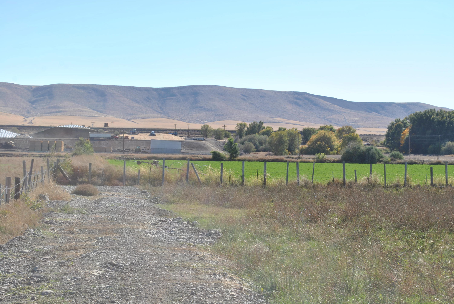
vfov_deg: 16.6
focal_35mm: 82
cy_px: 152
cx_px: 227
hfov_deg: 24.6
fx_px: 1042
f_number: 8
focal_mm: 55
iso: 100
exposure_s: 1/250
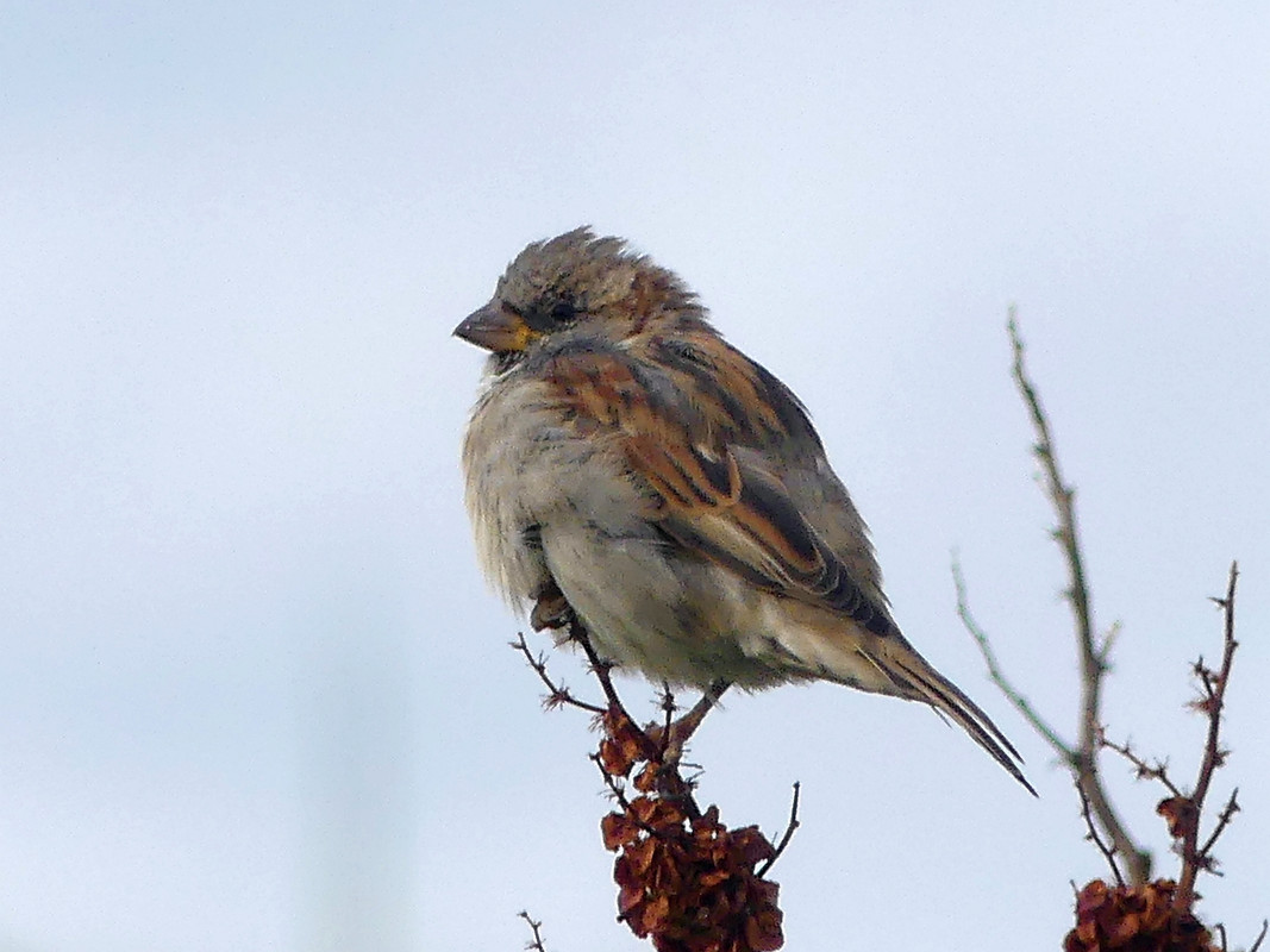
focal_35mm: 997
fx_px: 36574
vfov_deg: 1.5
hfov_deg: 2.0
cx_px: 635
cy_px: 476
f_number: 4
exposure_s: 1/800
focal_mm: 108
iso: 100
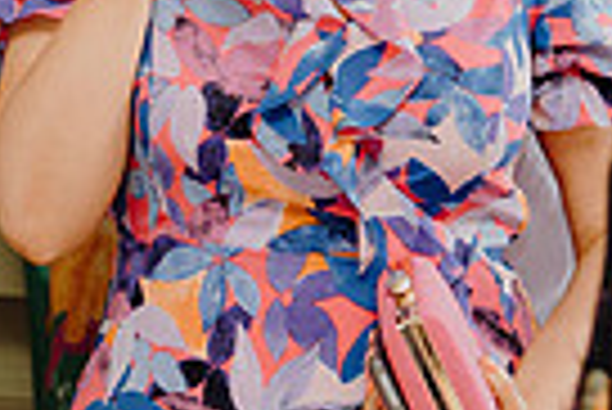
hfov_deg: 8.1
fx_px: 4289
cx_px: -68
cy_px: 61
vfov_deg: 5.5
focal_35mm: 252
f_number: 2.8
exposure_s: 1/200
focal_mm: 59
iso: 1250
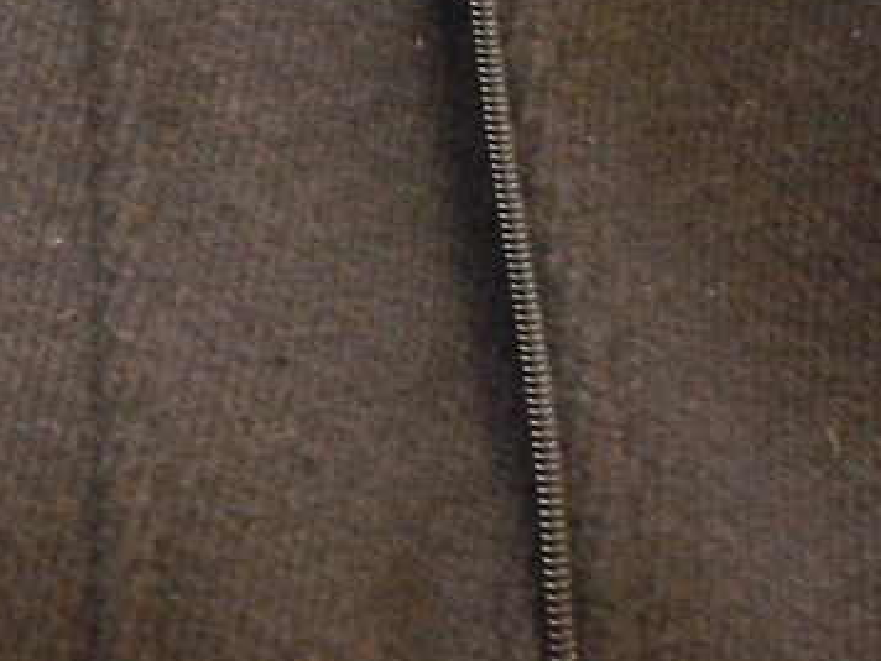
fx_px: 2571
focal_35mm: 101
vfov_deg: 14.3
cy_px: 755
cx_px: -92
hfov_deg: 18.7
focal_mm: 6.3
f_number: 3.1
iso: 800
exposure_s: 1/8
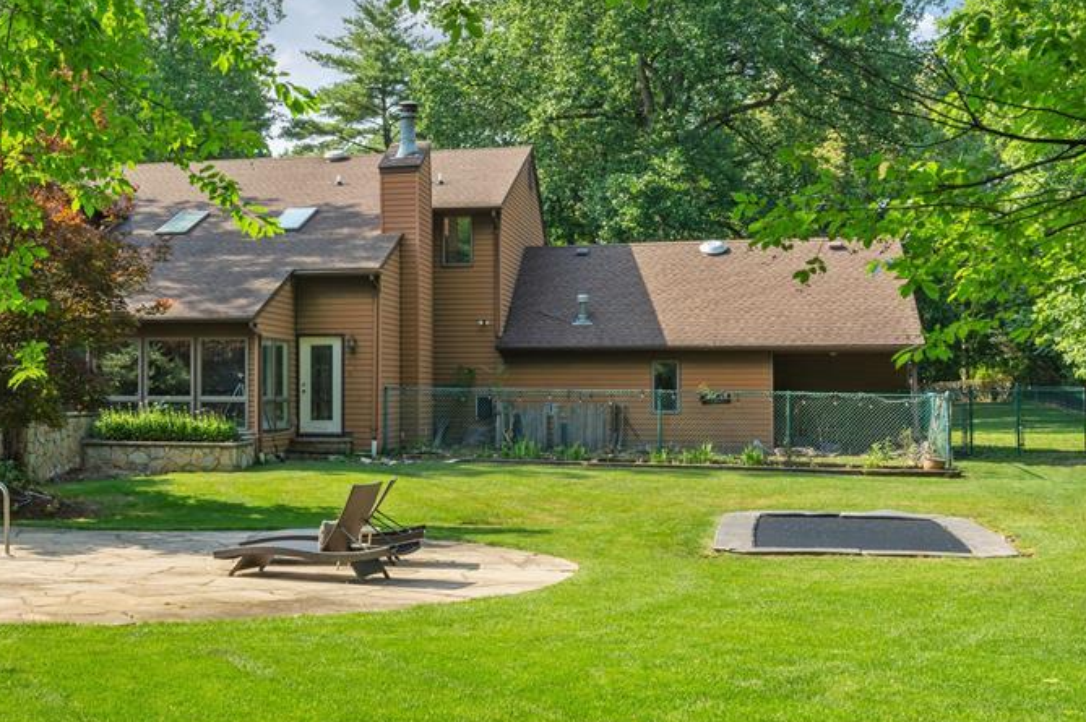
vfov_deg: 27.1
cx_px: 268
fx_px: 1500
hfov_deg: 38.7
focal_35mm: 50
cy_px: 333
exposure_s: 1/30
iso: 100
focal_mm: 32.5
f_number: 11
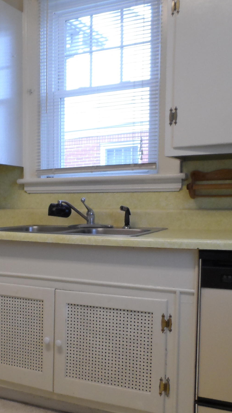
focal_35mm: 44
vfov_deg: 46.1
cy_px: 253
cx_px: 5
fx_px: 481
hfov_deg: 25.9
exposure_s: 1/30
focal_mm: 4
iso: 200
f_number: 3.2
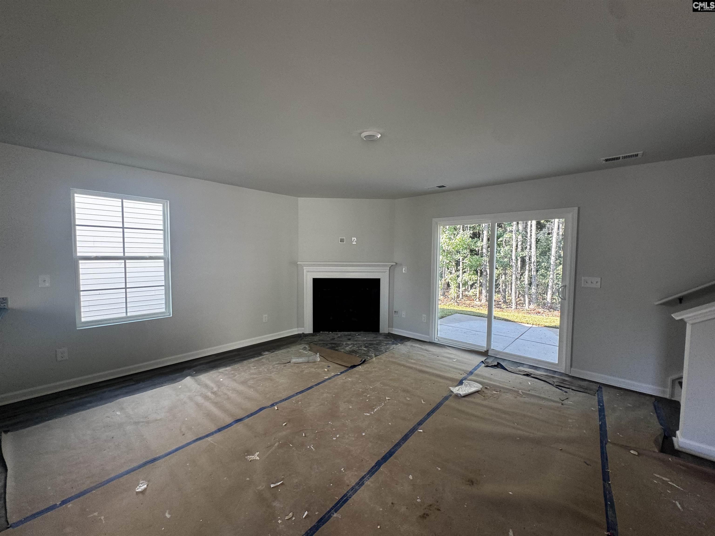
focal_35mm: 14
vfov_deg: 85.7
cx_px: 358
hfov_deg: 102.1
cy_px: 268
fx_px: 289
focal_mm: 2.22
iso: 100
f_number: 2.2
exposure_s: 1/99
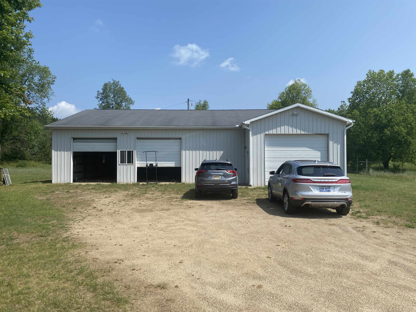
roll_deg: +0.9
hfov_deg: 67.3
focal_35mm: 26
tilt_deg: +0.0
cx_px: 208
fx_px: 312
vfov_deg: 53.1
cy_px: 156
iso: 32
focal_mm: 4.25
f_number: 1.8
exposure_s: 1/3401
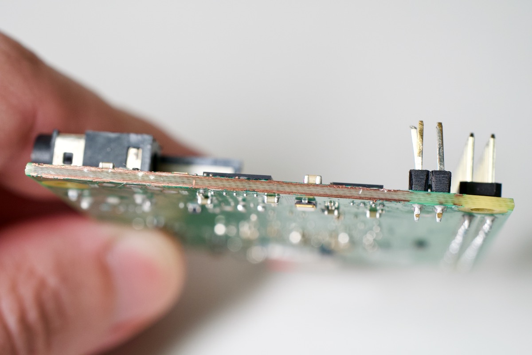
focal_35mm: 75
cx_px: 266
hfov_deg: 27.0
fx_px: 1108
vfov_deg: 18.2
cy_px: 178
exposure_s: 1/60
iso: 800
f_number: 5.6
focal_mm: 50
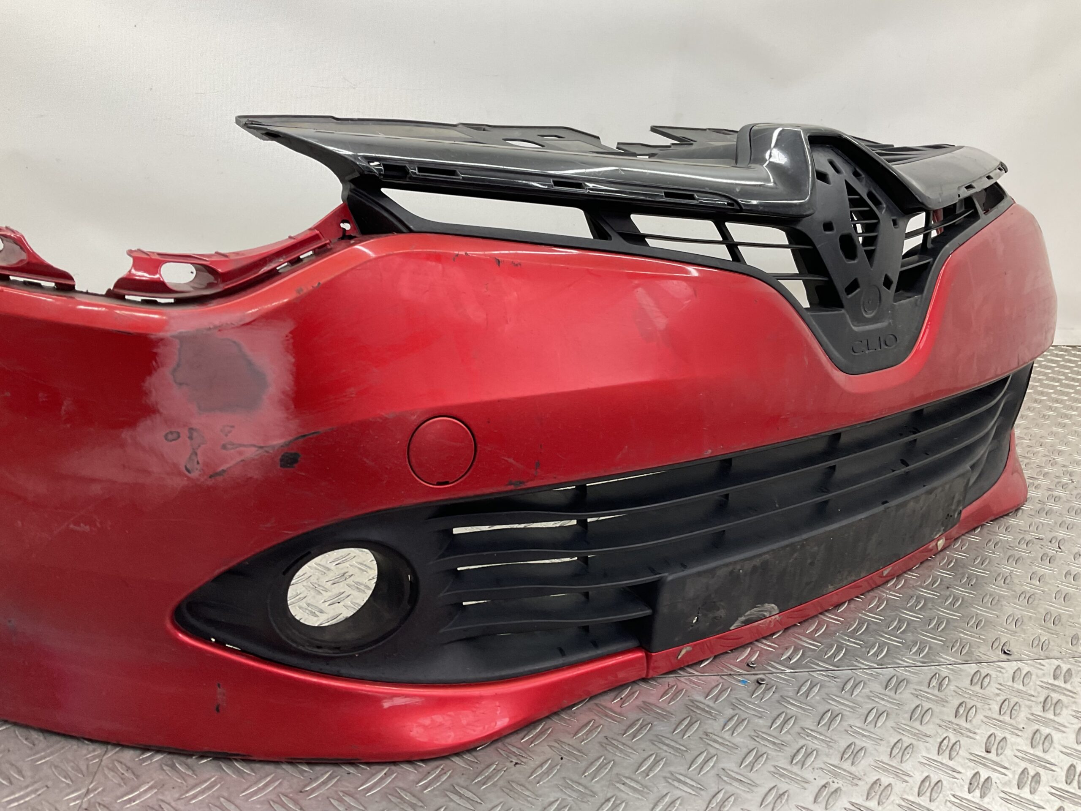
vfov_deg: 48.2
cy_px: 406
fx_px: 906
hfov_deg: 61.7
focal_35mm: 29
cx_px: 540
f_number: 1.8
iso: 50
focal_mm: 3
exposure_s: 1/120
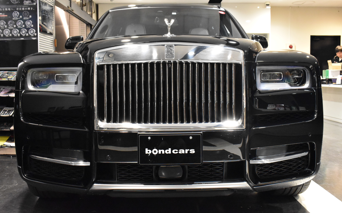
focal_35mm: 39
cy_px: 101
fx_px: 359
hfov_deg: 50.9
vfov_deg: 33.2
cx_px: 171
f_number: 8
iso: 5600
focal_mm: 25
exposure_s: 1/40
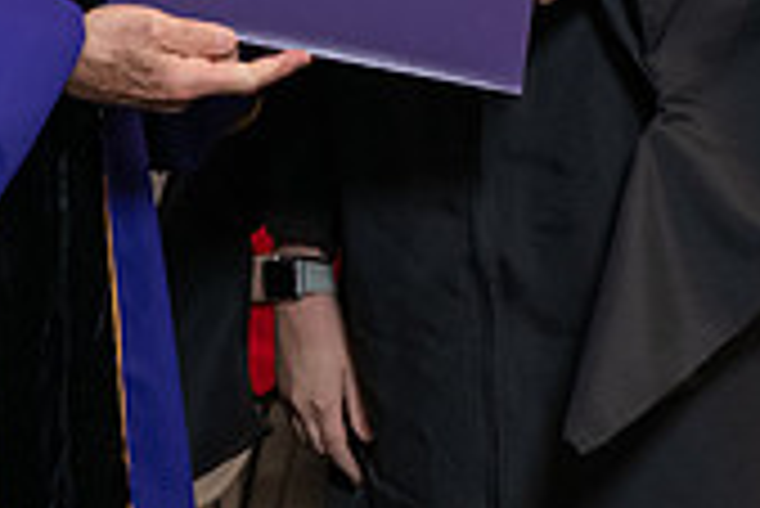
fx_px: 5071
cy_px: -285
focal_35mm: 240
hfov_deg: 8.5
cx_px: -45
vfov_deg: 5.7
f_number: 5
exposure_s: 1/125
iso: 2000
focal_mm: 70
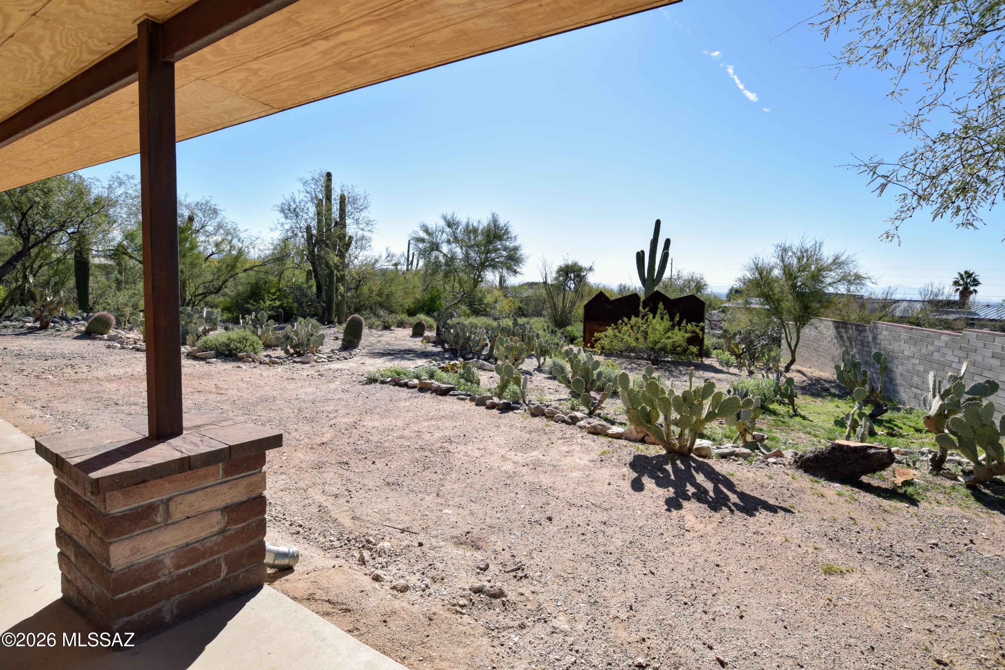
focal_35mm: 18
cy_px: 335
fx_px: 502
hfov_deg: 90.0
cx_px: 502
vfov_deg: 67.4
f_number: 9
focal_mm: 12
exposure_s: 1/800
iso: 400
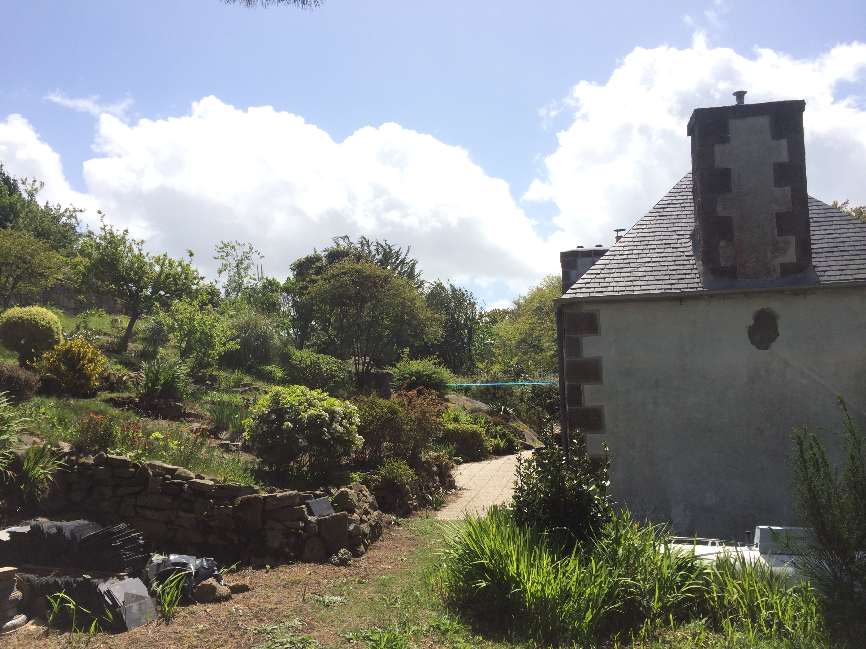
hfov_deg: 60.0
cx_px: 433
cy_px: 324
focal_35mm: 30
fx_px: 751
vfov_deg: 46.8
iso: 32
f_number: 2.2
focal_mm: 4.12
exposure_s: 1/2160
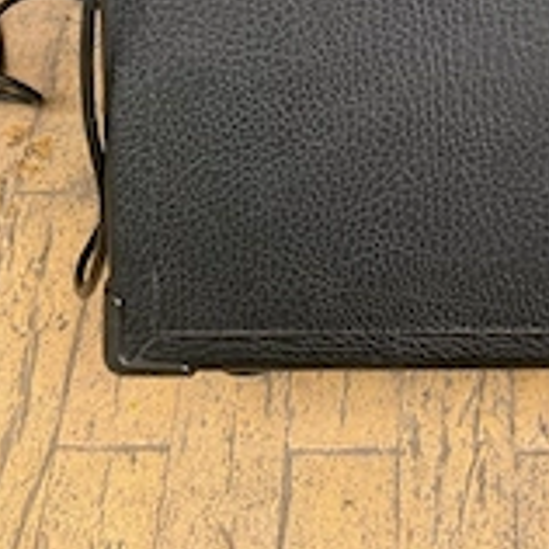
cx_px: 431
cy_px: -115
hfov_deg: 29.0
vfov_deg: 26.2
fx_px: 1041
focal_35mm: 58
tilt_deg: -46.4
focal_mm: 4.25
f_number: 1.8
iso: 40
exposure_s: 1/121
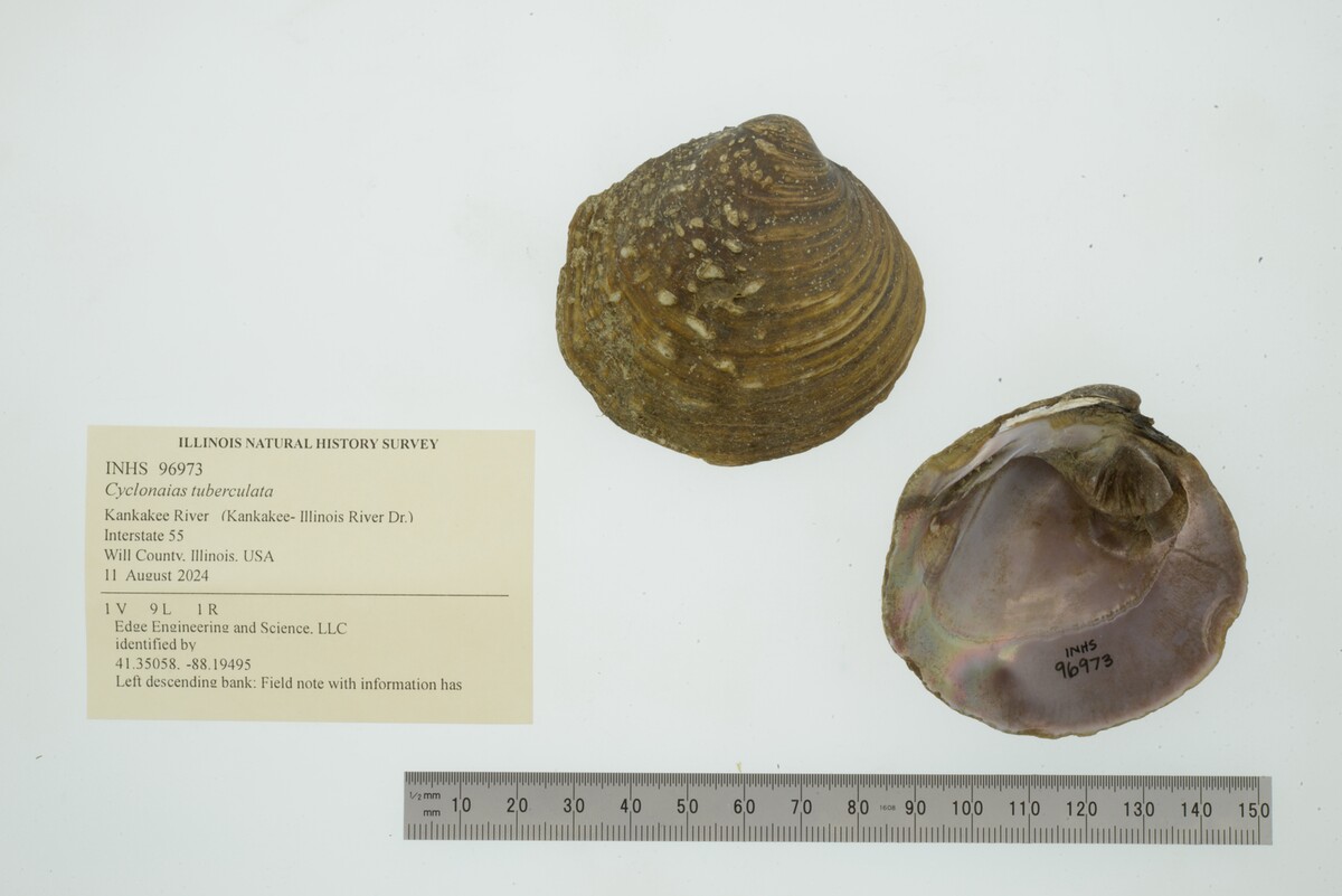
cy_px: 448
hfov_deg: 33.4
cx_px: 671
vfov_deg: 22.6
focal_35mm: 60
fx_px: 2237
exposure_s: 1/10
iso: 100
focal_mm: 60
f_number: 32
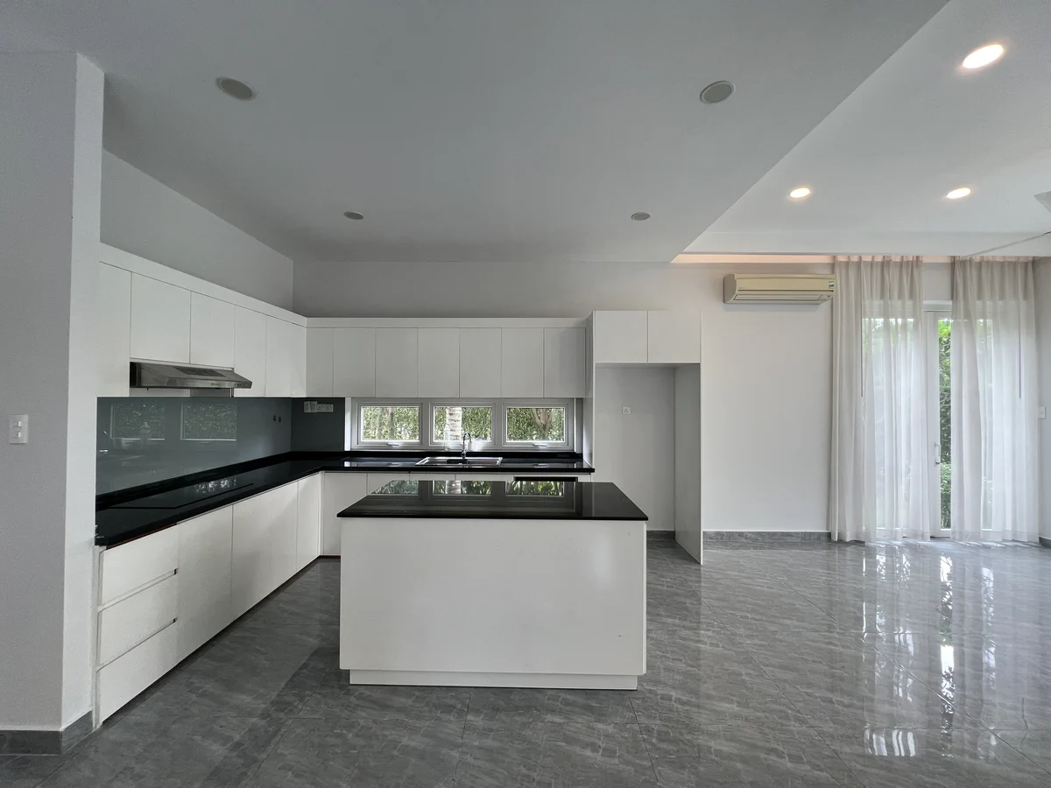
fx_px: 395
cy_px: 394
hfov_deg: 106.2
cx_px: 526
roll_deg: +0.0
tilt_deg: +0.2
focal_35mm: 13
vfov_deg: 89.9
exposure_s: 1/100
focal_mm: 1.57
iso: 80
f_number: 1.8
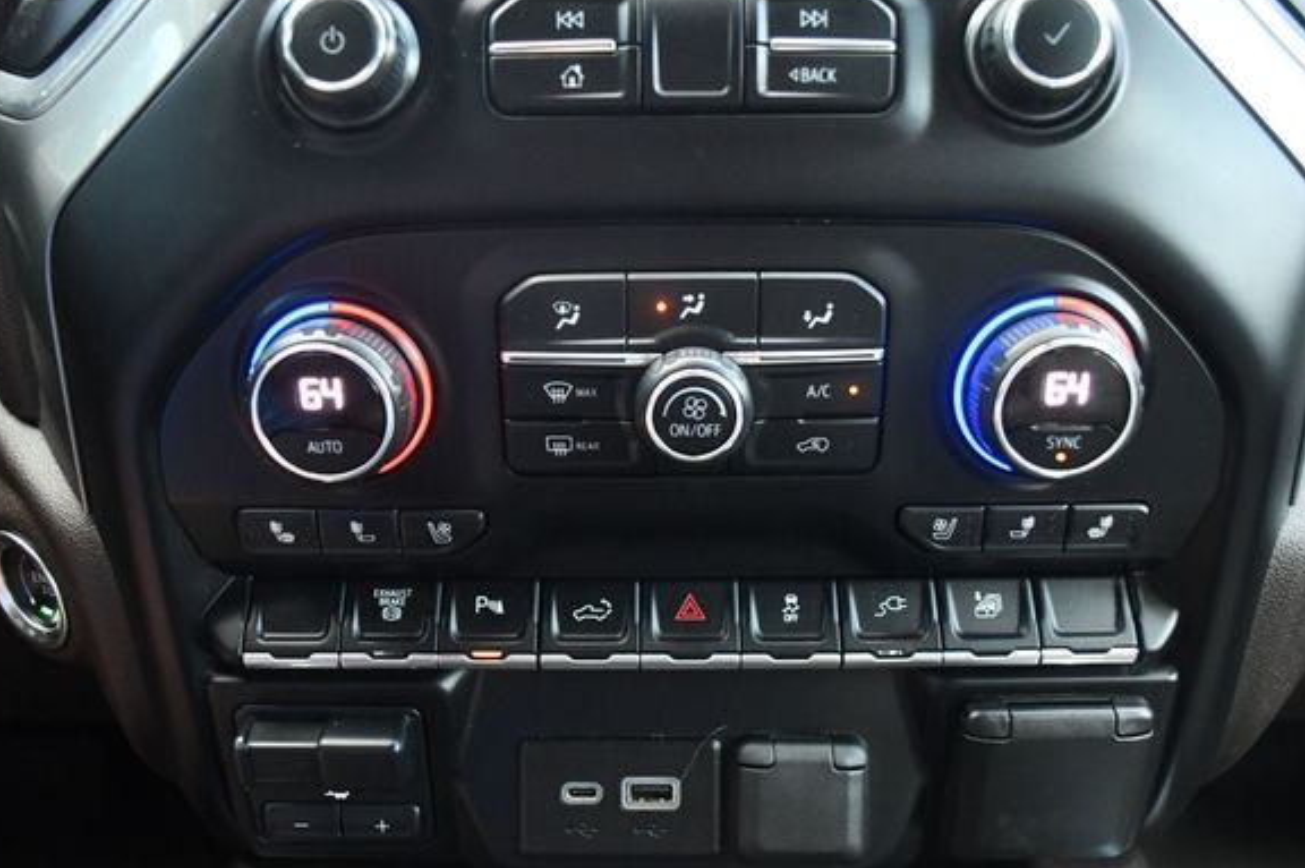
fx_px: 1087
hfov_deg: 62.0
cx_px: 655
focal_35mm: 30
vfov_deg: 43.5
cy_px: 449
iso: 3200
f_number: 3.5
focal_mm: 18
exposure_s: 1/100
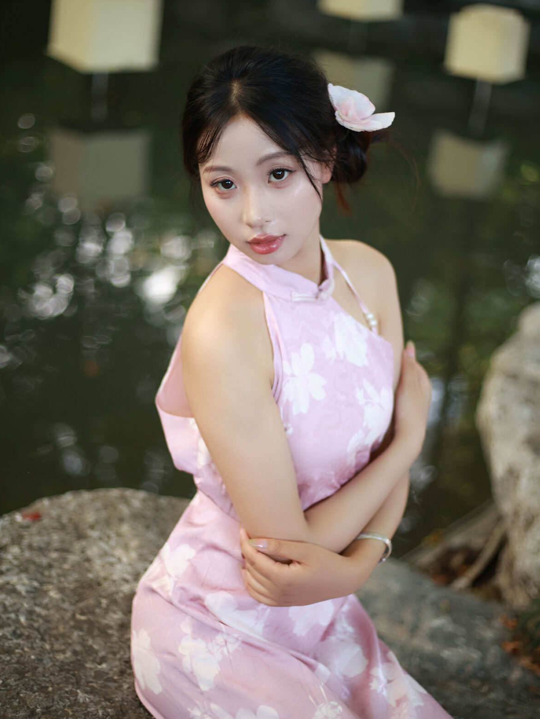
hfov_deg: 27.0
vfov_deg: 35.5
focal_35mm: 54
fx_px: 1123
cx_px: 273
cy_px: 349
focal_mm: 50
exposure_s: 1/200
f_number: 1.8
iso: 640
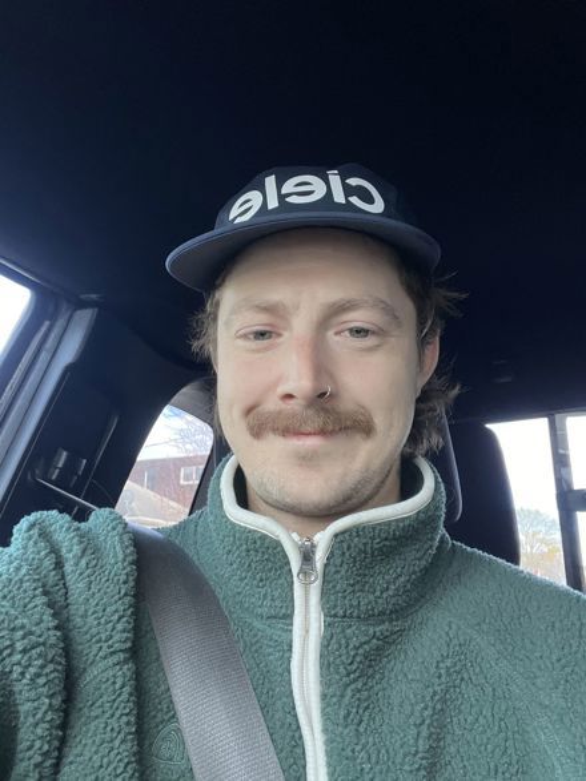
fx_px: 677
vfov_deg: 60.0
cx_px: 293
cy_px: 390
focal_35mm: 30
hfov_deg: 46.8
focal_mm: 2.71
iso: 160
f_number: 2.2
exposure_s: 1/60
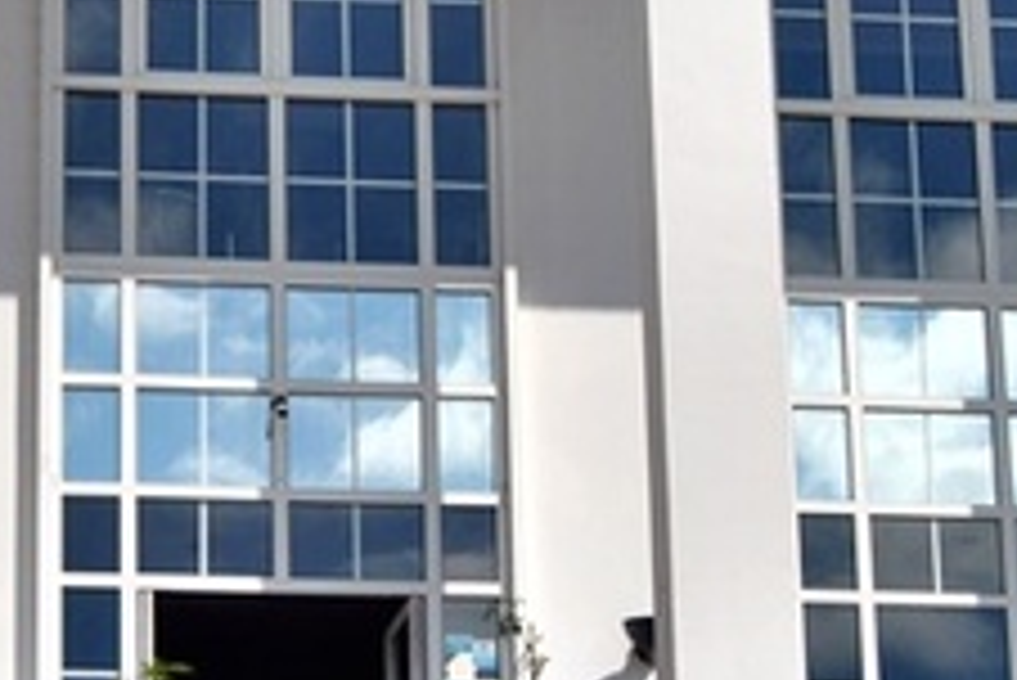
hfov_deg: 13.7
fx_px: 4212
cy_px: 385
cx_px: 148
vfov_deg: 9.2
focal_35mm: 149
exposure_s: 1/400
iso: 100
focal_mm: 28
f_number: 10
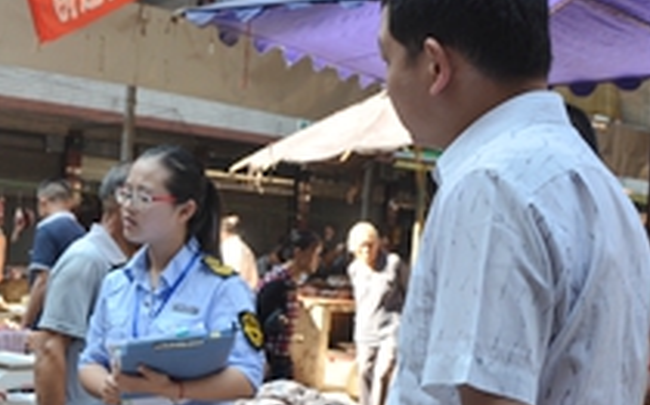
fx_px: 1349
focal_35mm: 76
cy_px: 385
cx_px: 96
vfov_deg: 16.8
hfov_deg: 26.4
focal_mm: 21
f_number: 5.6
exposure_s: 1/125
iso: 360
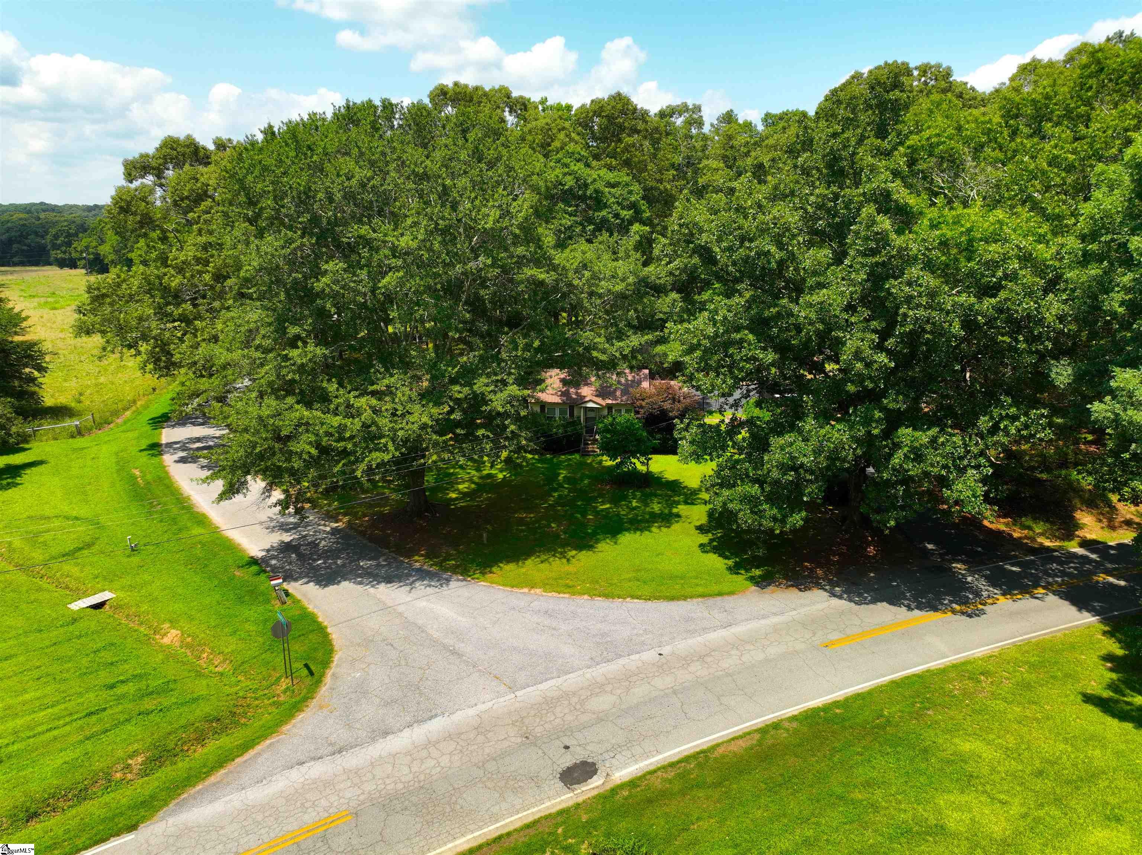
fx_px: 791
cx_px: 571
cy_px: 428
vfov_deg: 56.8
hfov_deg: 71.6
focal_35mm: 24
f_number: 2.8
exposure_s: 1/200
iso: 110
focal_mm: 12.29
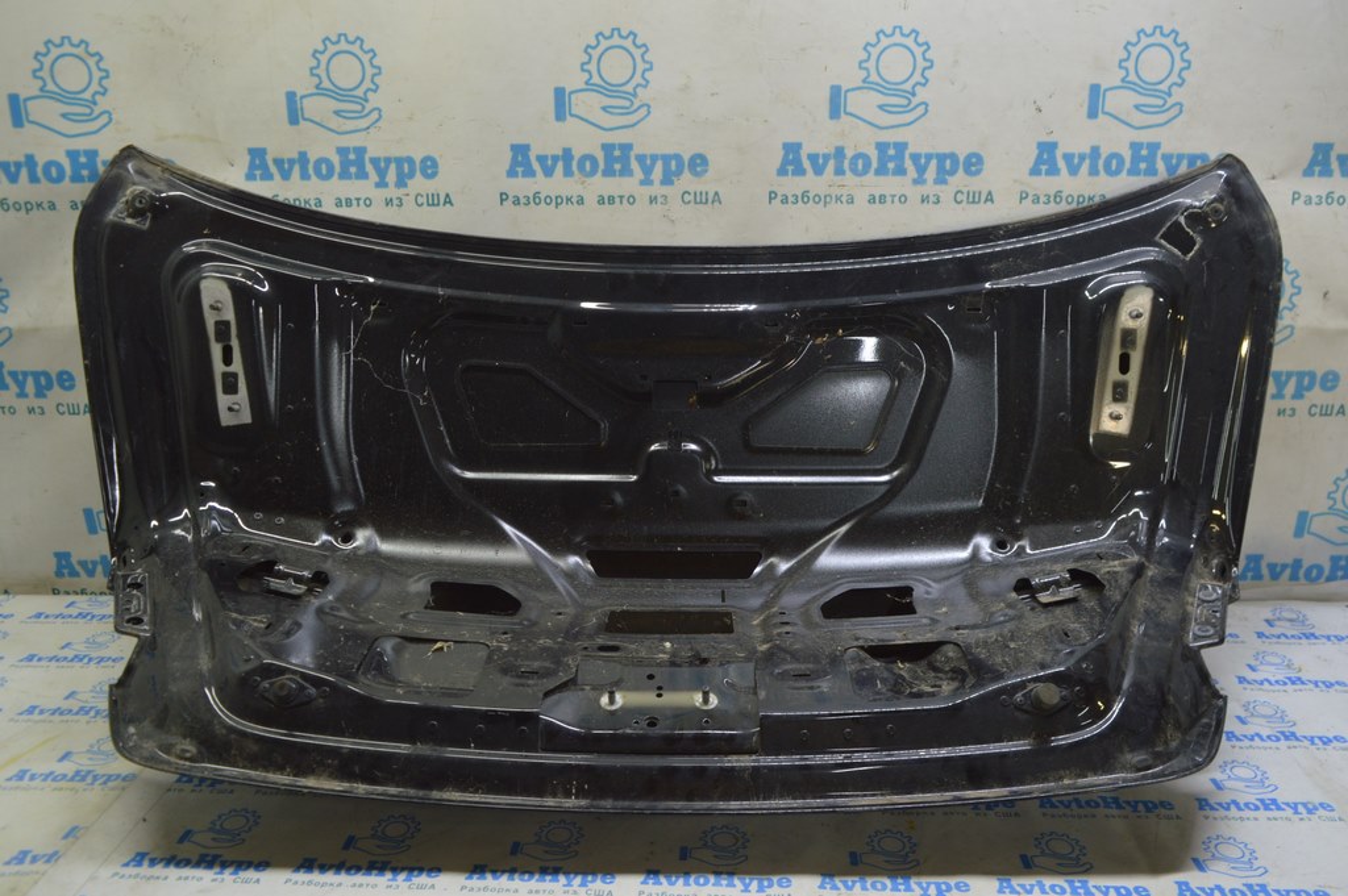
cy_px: 448
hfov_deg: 67.4
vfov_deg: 47.9
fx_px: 1010
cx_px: 674
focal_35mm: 27
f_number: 5.6
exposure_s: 1/20
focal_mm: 18
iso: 400
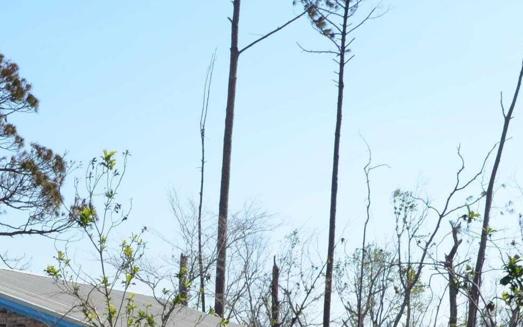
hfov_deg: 22.1
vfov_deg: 13.8
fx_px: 1326
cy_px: 329
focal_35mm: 93
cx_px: 123
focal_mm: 20
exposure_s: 1/250
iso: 100
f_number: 8
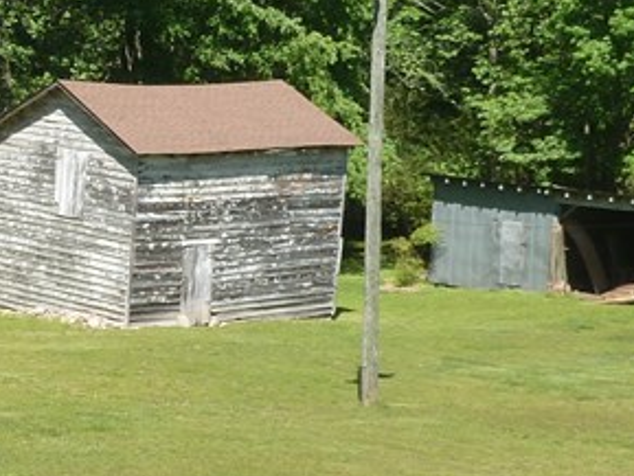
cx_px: -72
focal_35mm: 117
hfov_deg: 16.3
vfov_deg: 12.7
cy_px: 195
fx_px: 2144
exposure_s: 1/400
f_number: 4
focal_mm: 5.9
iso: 100
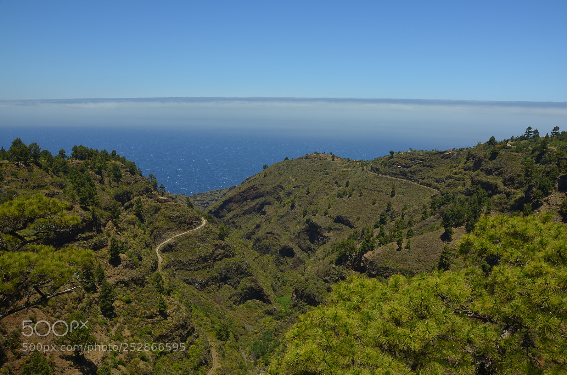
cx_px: 284
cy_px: 188
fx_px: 424
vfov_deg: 47.7
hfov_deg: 67.5
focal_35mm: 27
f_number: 9
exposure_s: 1/200
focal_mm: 18
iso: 100
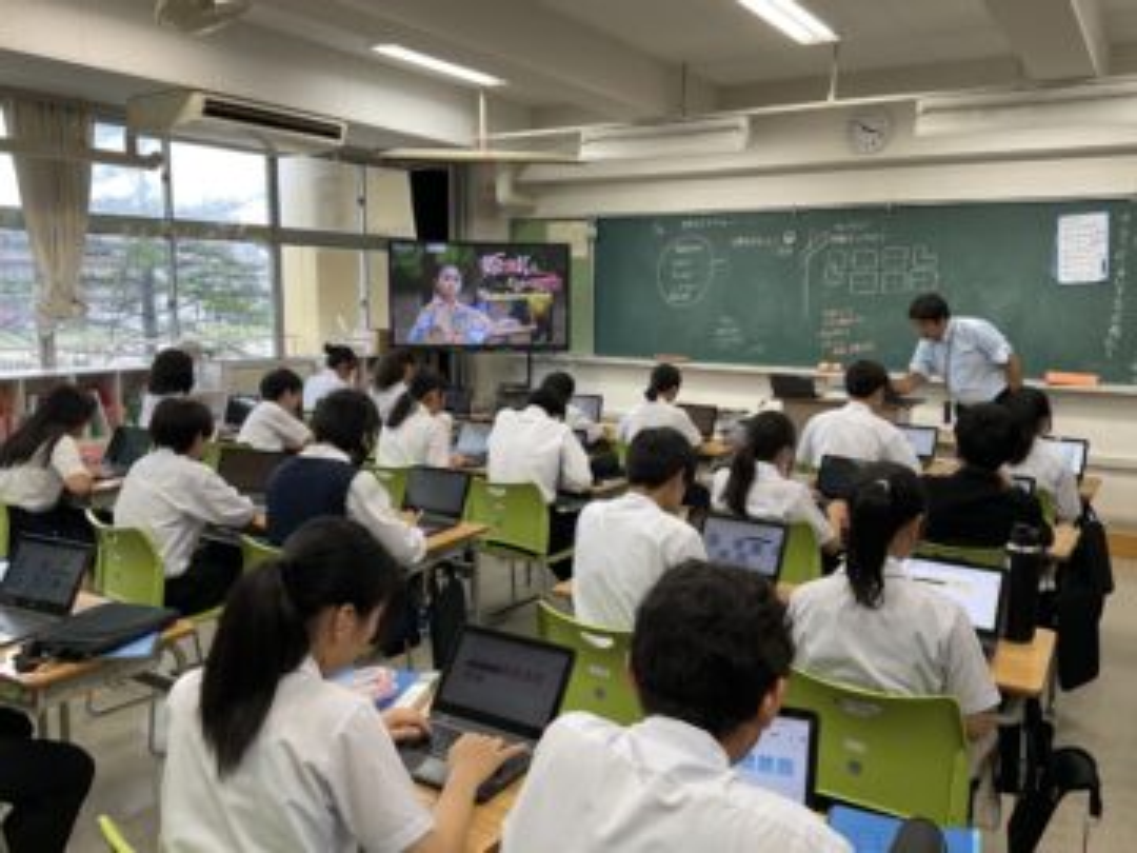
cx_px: 568
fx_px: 953
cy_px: 426
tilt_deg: -8.1
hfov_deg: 61.7
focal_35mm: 29
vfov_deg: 48.2
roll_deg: -1.1
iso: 40
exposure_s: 1/60
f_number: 1.8
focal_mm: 3
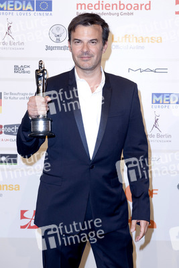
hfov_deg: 21.9
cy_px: 134
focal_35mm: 62
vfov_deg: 32.4
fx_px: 462
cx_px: 90
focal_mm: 62
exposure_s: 1/250
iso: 800
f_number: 6.3
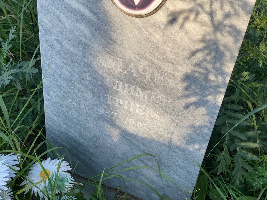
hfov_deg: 36.8
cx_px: 134
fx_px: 401
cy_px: 100
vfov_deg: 28.0
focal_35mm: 52
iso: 20
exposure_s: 1/384
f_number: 2
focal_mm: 6
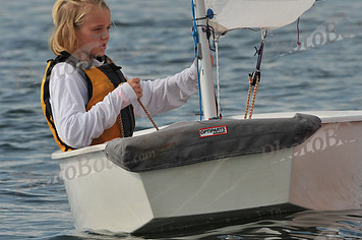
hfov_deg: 2.8
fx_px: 7367
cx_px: 207
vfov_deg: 1.9
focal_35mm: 734
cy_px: 101
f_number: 9
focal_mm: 300
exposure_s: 1/640
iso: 200
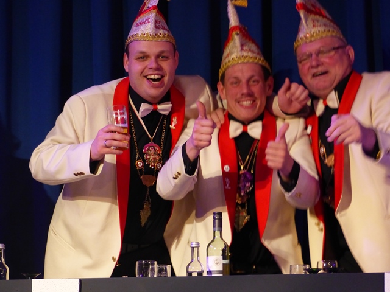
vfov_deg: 8.3
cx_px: 195
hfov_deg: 11.1
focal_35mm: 178
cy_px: 146
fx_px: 2005
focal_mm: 32
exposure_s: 1/60
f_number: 2.8
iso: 640
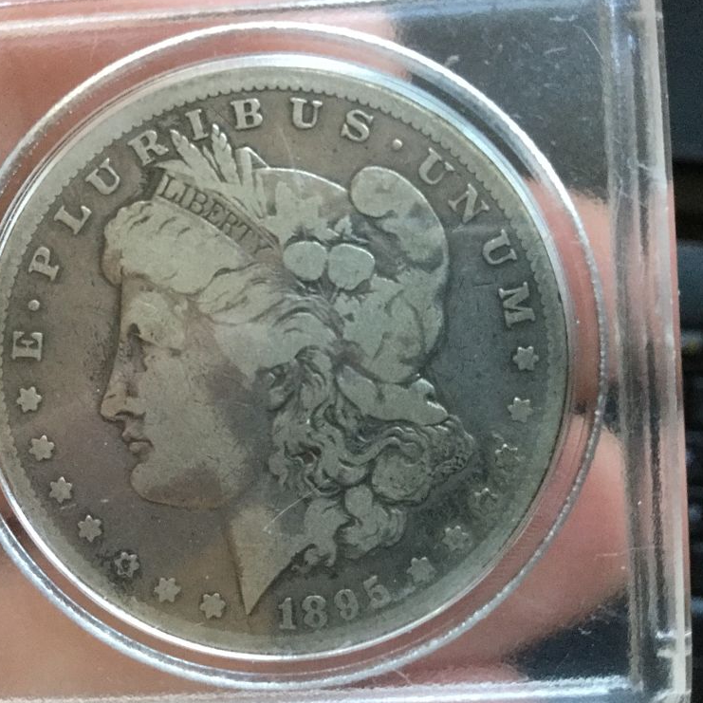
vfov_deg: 44.9
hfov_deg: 44.9
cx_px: 324
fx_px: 850
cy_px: 353
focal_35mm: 37
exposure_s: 1/30
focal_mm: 3.3
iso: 200
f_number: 2.4
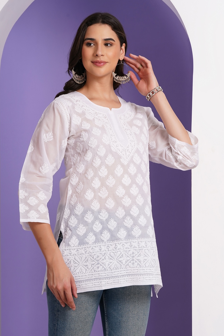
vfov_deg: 18.3
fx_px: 1045
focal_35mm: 112
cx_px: 112
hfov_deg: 12.2
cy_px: 168
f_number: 11
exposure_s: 1/125
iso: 250
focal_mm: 112
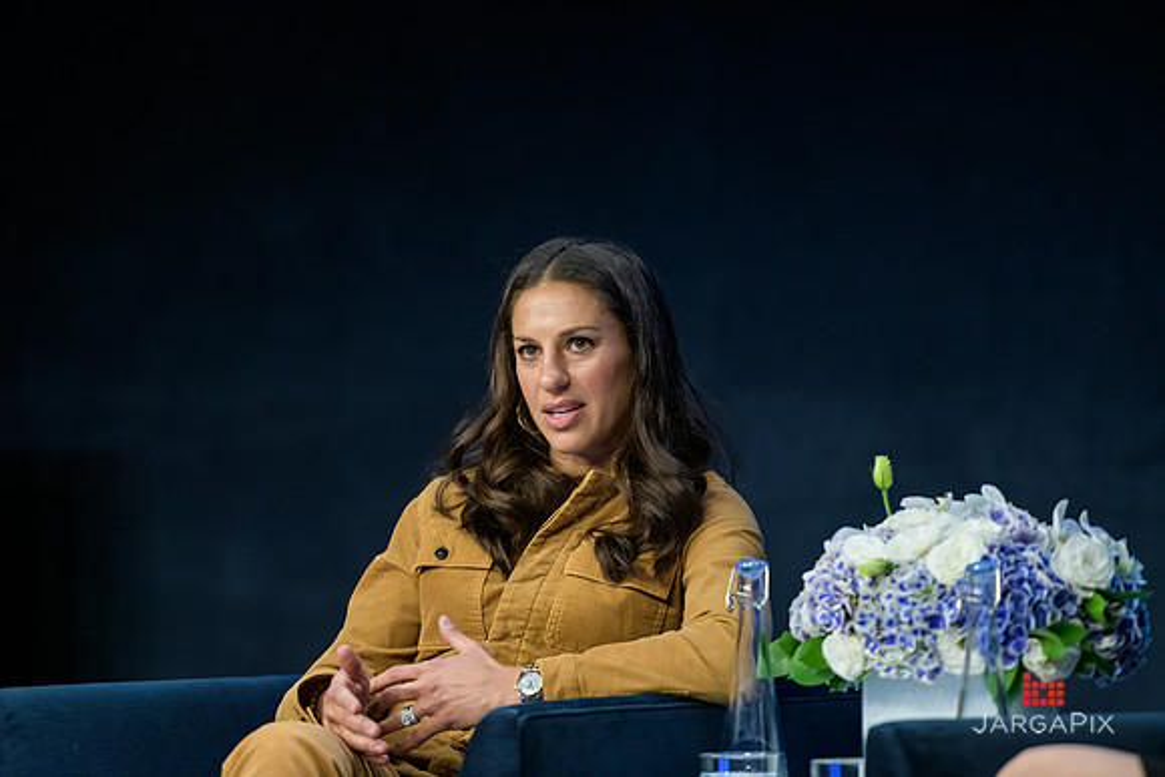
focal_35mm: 200
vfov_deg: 6.9
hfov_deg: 10.3
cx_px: 582
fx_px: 6473
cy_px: 388
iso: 1600
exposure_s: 1/200
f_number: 3.2
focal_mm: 200
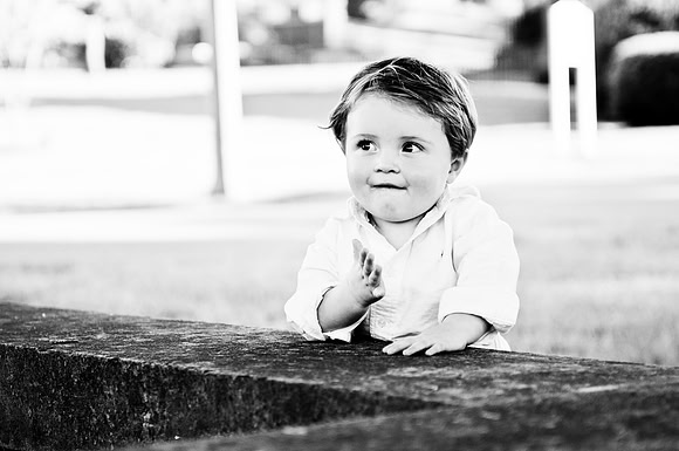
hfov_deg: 19.5
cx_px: 340
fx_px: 1978
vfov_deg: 13.0
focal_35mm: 105
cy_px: 226
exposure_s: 1/800
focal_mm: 70
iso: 200
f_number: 2.8
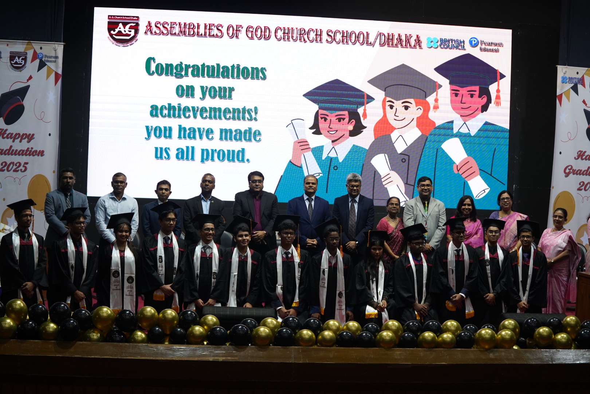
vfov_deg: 19.5
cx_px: 295
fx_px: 1147
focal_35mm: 70
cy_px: 197
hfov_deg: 28.8
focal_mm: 70
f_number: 2.8
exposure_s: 1/320
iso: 1600
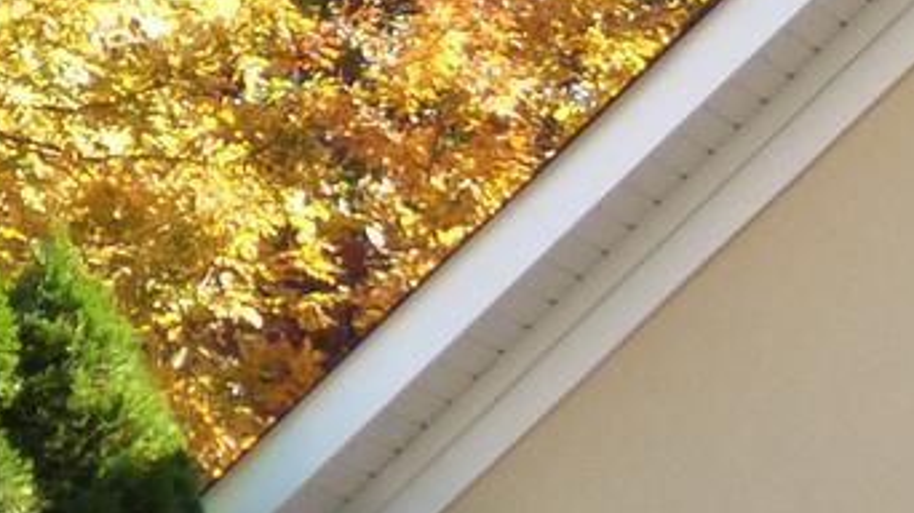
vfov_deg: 5.0
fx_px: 5693
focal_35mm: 235
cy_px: 1291
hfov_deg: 9.0
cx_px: 1371
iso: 160
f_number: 3.4
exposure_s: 1/160
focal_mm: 6.18
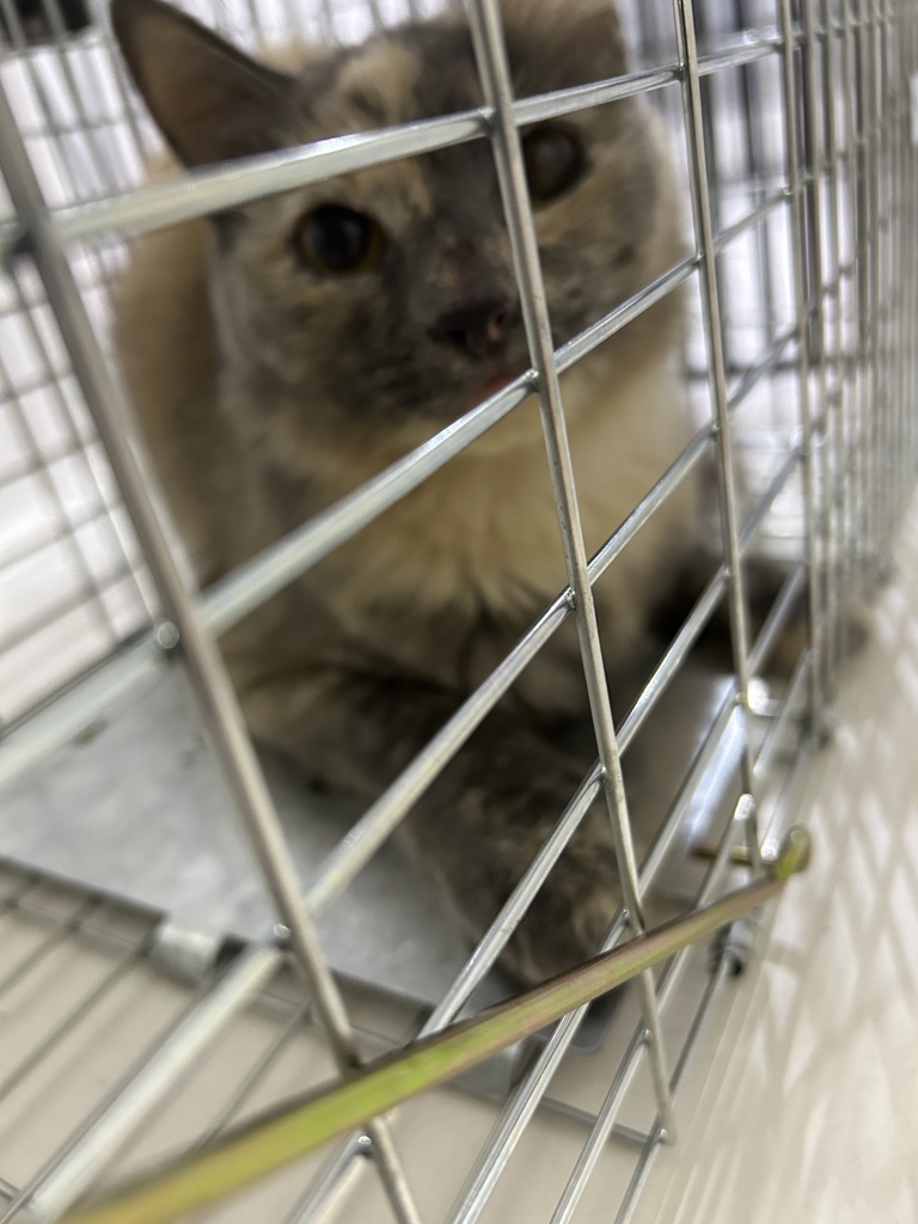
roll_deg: +12.1
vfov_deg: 67.3
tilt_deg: -28.3
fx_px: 919
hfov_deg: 53.1
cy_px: 612
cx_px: 459
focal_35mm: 26
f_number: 1.5
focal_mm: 5.7
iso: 500
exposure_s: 1/30
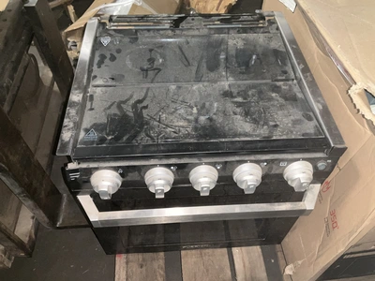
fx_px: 314
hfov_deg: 61.7
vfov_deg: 48.2
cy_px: 140
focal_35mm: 29
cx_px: 188
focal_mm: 3
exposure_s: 1/26
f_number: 1.8
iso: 100
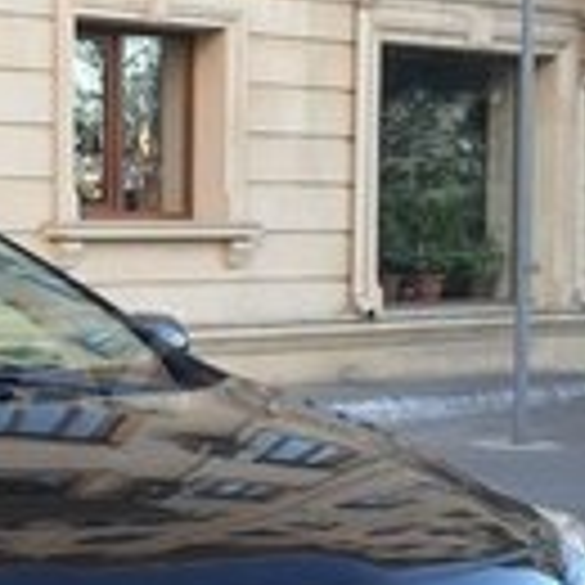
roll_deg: +0.4
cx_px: -158
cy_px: 360
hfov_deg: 16.8
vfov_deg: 17.7
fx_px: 1874
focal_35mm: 98
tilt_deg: -4.2
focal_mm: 4.15
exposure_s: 1/100
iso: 40
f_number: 2.2
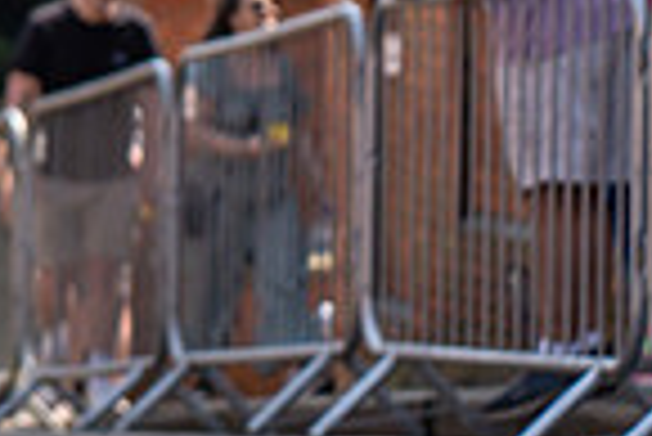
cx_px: -792
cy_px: -328
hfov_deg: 5.9
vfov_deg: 4.1
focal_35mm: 337
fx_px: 6109
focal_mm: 72
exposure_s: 1/2500
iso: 160
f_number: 3.5
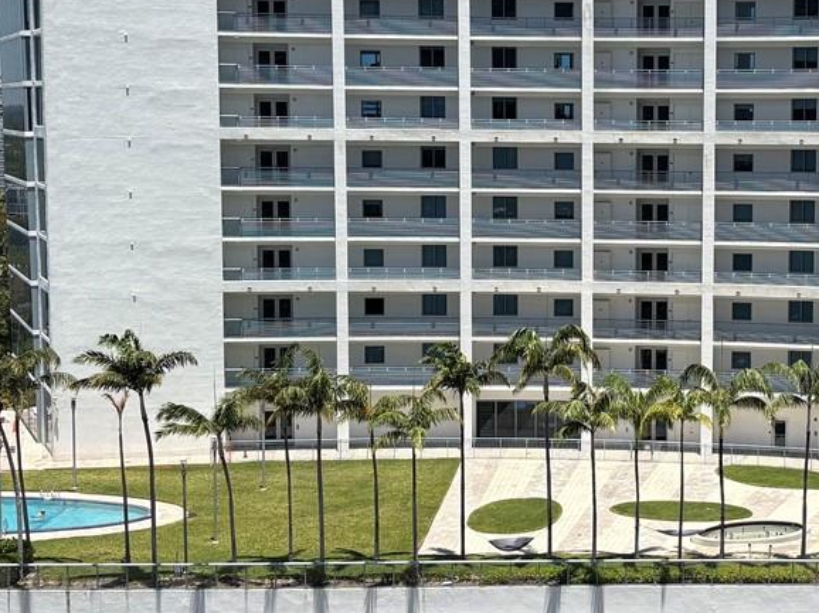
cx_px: 650
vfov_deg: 20.4
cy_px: 266
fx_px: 1703
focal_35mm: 72
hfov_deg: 26.6
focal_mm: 5.96
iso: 50
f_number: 1.6
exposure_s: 1/4065
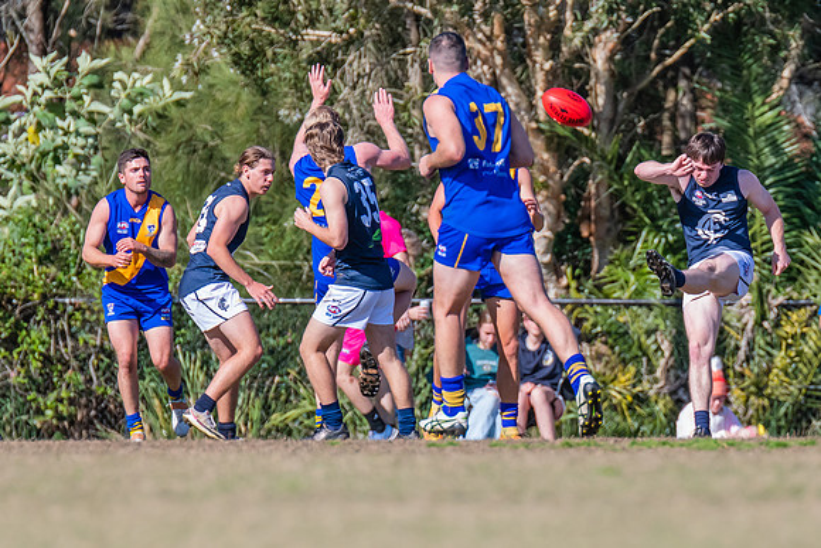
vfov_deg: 1.8
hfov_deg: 2.7
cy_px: 249
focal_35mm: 775
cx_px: 750
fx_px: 17681
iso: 800
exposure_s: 1/2000
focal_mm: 420
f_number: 7.1
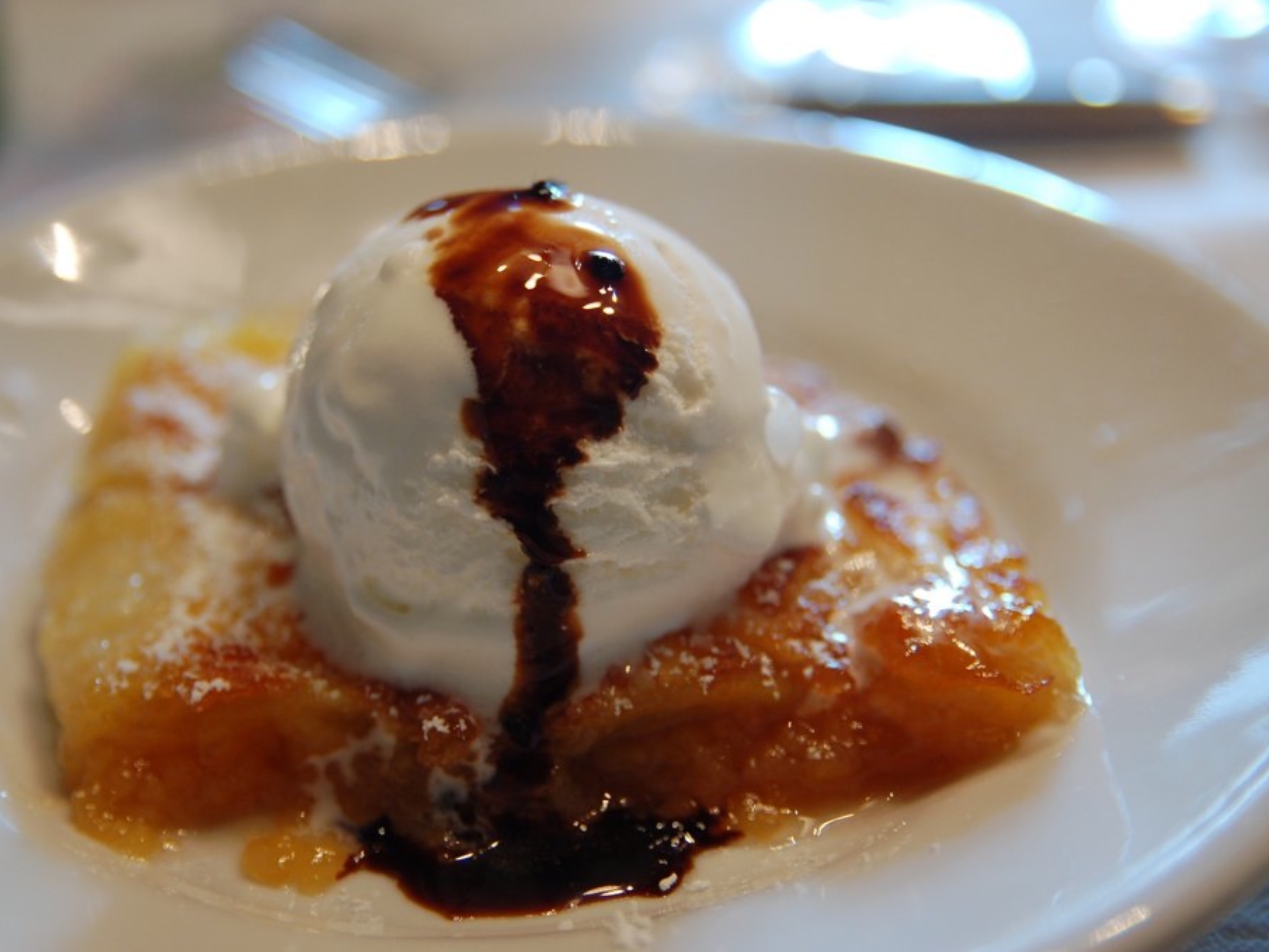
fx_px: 2273
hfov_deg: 31.2
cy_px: 475
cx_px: 553
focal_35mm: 62
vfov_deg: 23.7
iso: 640
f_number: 2.8
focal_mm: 38
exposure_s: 1/60
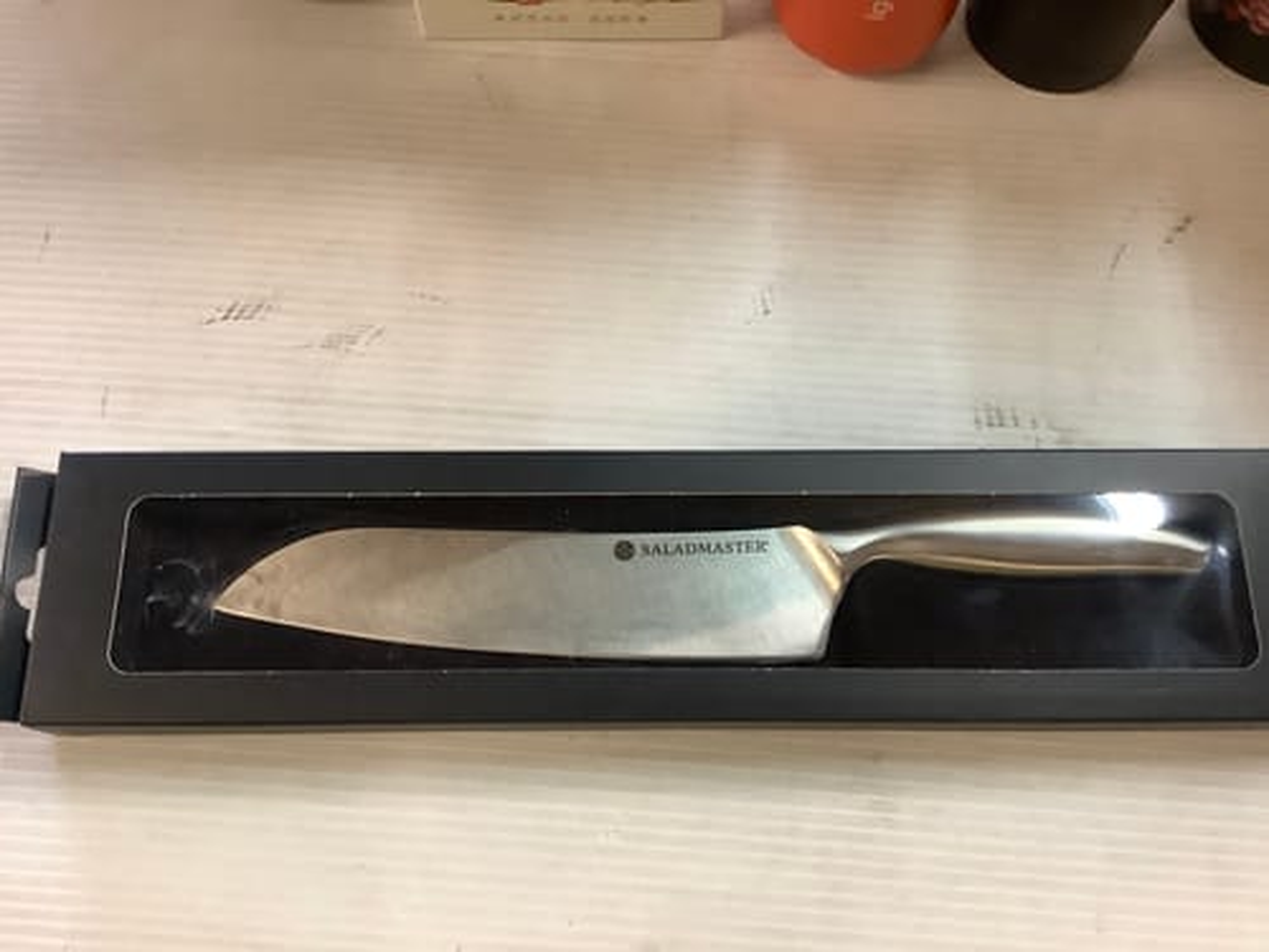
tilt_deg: -70.7
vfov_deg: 45.4
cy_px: 476
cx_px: 634
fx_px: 1136
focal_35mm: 31
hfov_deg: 58.4
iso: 200
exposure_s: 1/50
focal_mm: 3.3
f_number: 2.4
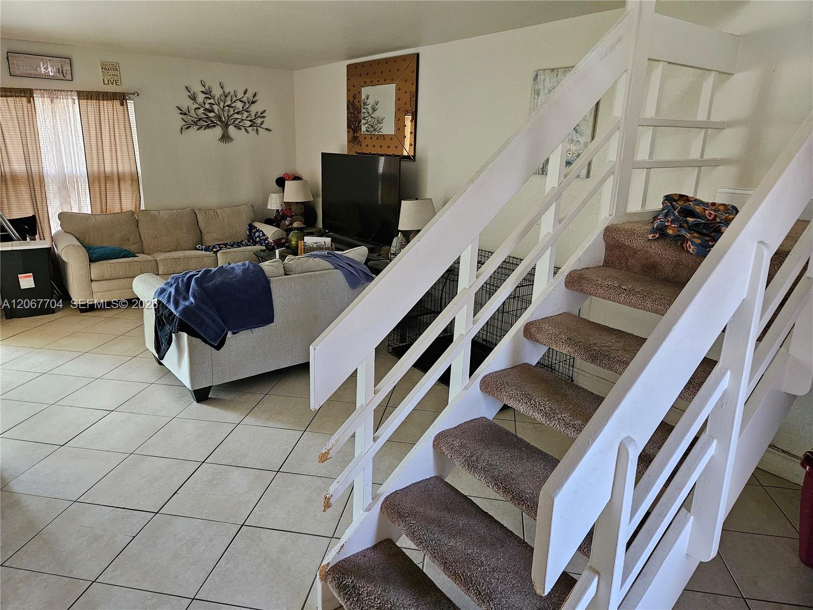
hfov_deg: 73.9
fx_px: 540
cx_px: 406
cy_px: 305
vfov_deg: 58.9
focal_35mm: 23
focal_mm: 5.4
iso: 1000
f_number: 1.8
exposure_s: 1/120
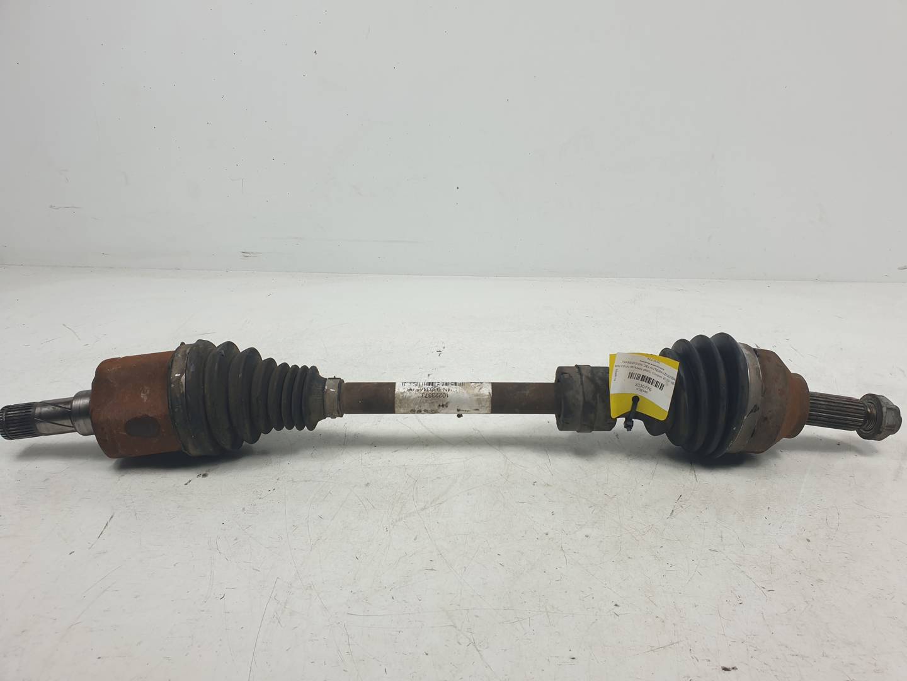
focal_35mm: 26
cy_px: 340
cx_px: 454
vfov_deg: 53.1
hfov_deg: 67.3
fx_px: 681
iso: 50
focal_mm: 4.3
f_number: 2.4
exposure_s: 1/262
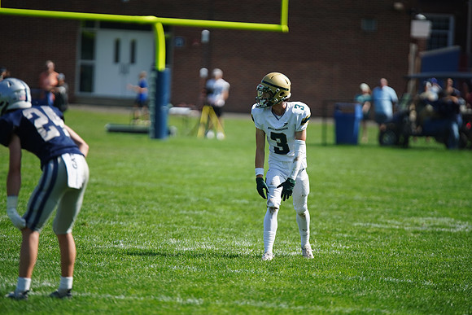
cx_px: 236
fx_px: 3934
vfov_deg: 4.6
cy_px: 158
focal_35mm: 300
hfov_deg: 6.9
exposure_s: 1/4000
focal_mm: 300
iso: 400
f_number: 2.8
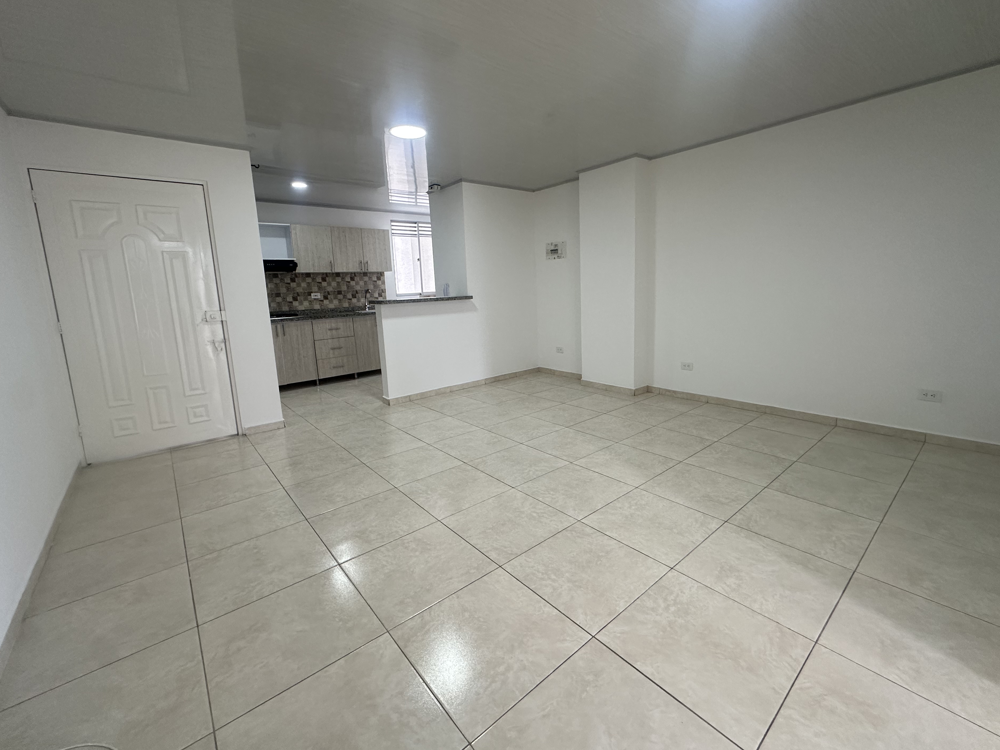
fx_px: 433
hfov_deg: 98.1
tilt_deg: -9.0
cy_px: 354
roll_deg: +1.0
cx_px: 515
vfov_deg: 81.7
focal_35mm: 15
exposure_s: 1/120
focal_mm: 2.22
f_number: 2.2
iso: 200
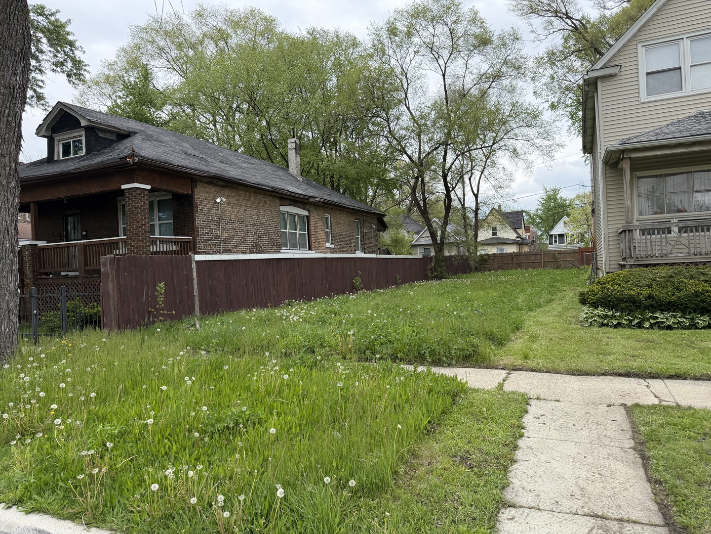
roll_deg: +4.8
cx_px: 356
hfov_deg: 71.6
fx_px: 493
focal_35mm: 24
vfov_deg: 56.8
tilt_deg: +0.8
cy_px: 267
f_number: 1.78
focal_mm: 6.76
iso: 100
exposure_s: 1/1653
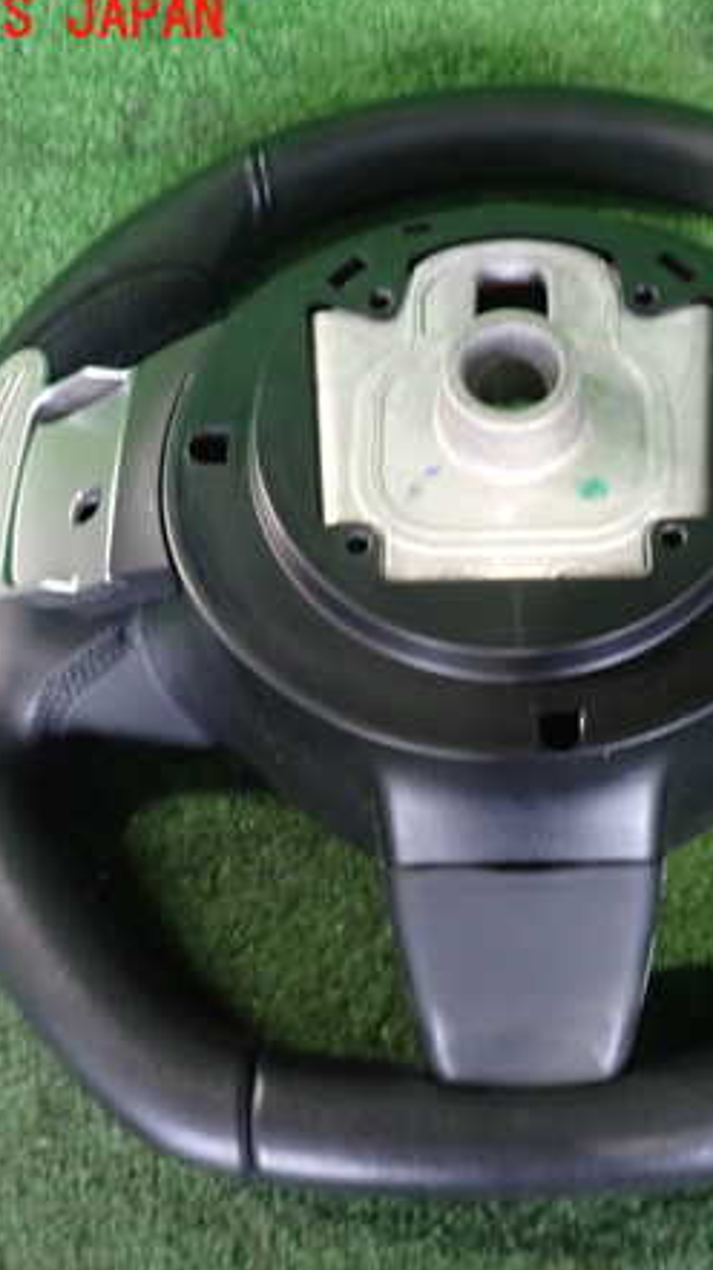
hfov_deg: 31.2
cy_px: 629
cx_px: 564
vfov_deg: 54.0
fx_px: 1246
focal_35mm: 37
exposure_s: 1/30
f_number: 2
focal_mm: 4.5
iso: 500
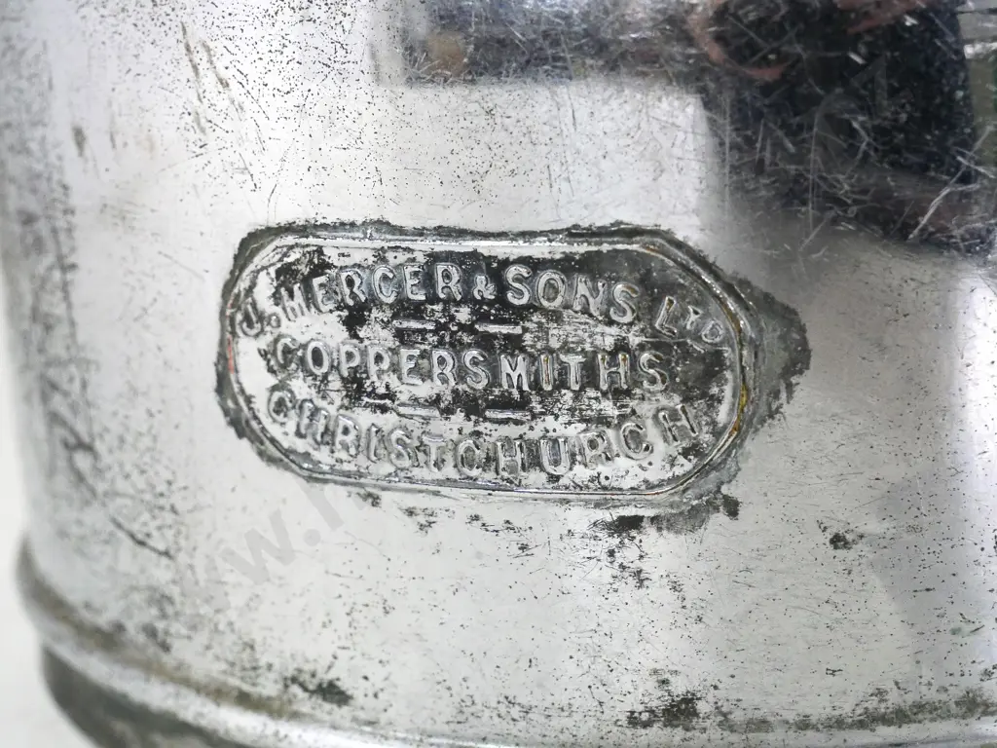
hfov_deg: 22.8
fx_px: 2477
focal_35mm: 86
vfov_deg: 17.2
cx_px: 498
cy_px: 374
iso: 3200
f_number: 6.3
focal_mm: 43
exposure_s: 1/125
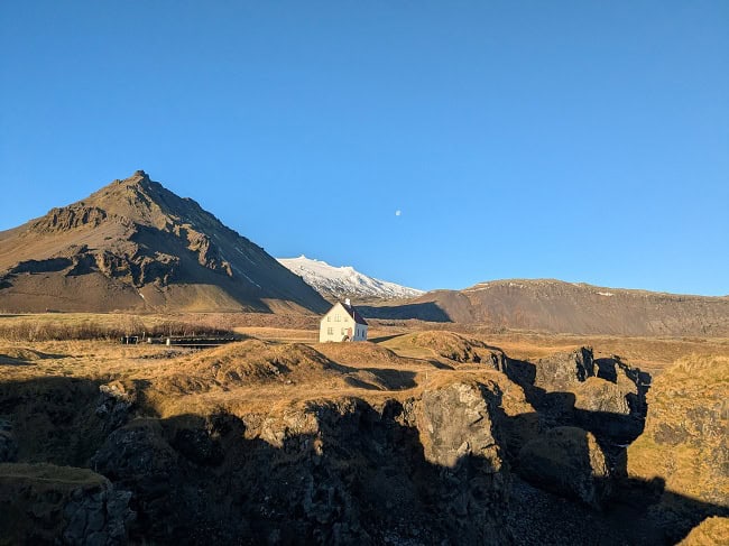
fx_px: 568
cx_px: 364
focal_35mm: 27
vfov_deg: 51.3
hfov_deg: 65.3
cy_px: 273
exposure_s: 1/3344
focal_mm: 4.4
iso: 69
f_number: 1.7
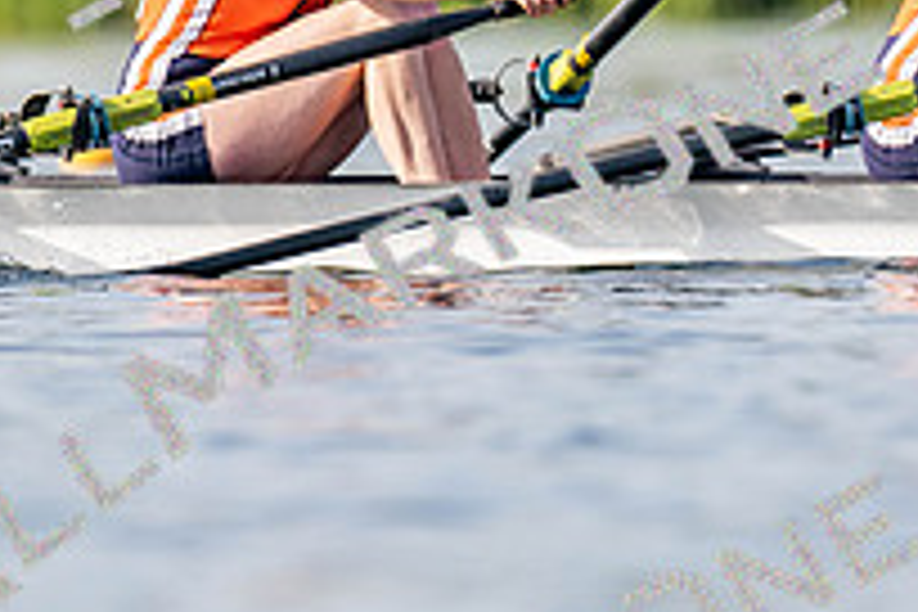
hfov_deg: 1.2
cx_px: 752
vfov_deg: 0.8
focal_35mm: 1703
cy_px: -11
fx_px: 43423
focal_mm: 600
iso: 280
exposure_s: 1/2500
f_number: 5
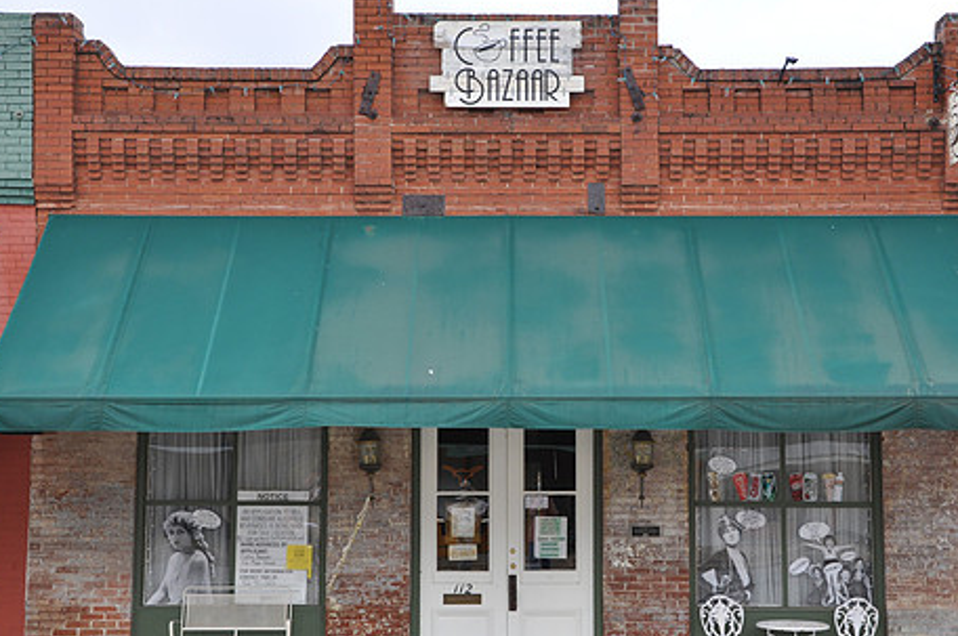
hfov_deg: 32.9
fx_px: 1622
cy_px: 322
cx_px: 511
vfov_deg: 22.2
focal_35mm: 61
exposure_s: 1/50
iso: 200
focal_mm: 32
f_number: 7.1
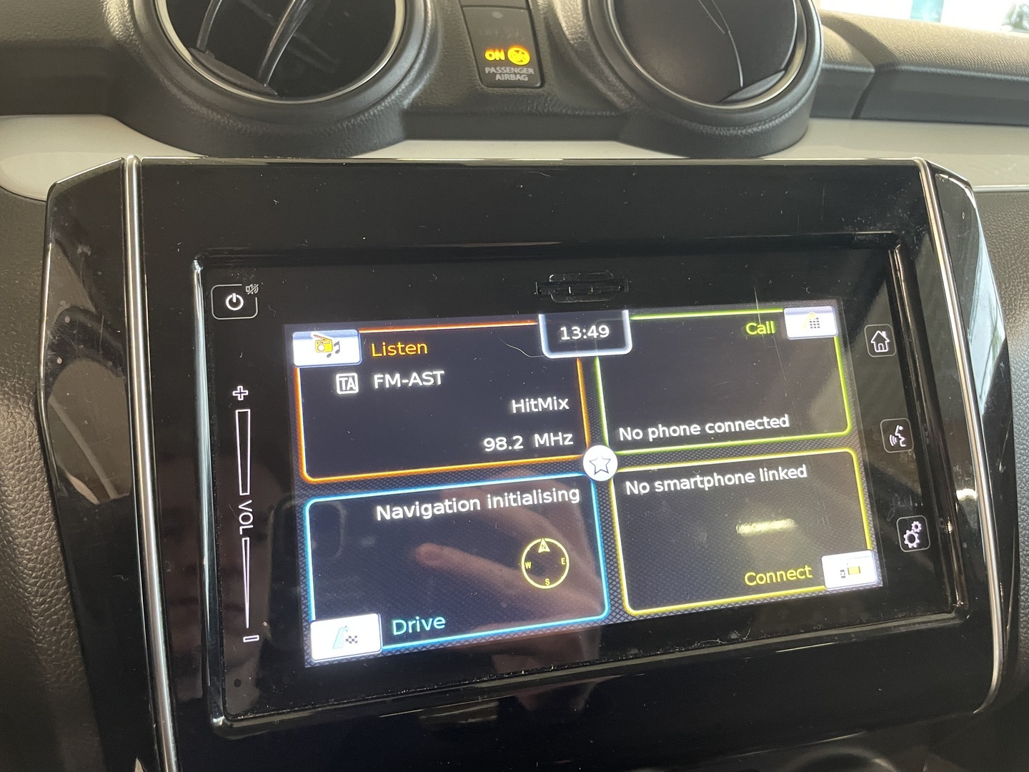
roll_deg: -1.8
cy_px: 386
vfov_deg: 53.1
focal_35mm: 26
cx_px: 514
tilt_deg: -19.2
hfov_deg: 67.3
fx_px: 773
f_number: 1.6
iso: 400
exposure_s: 1/33
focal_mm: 4.2
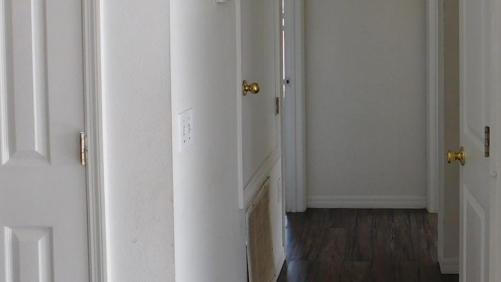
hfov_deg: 44.3
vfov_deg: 25.6
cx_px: 359
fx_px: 598
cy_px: 22
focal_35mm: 45
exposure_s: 1/100
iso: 125
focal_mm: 4
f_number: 3
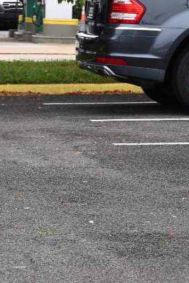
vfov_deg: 8.4
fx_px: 1921
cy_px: 72
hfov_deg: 5.4
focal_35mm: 244
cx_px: -330
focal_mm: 60
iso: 200
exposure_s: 1/250
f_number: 5
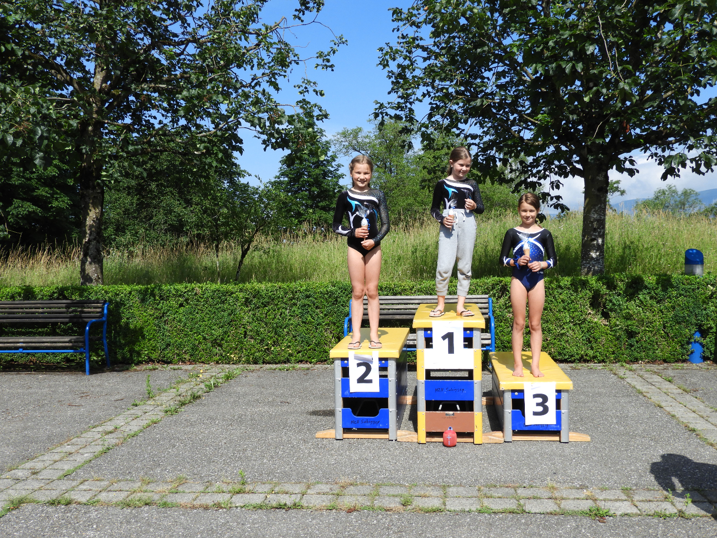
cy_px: 269
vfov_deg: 40.7
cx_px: 358
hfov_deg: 52.6
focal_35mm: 35
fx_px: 725
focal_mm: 6.3
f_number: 3.8
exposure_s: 1/1000
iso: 100
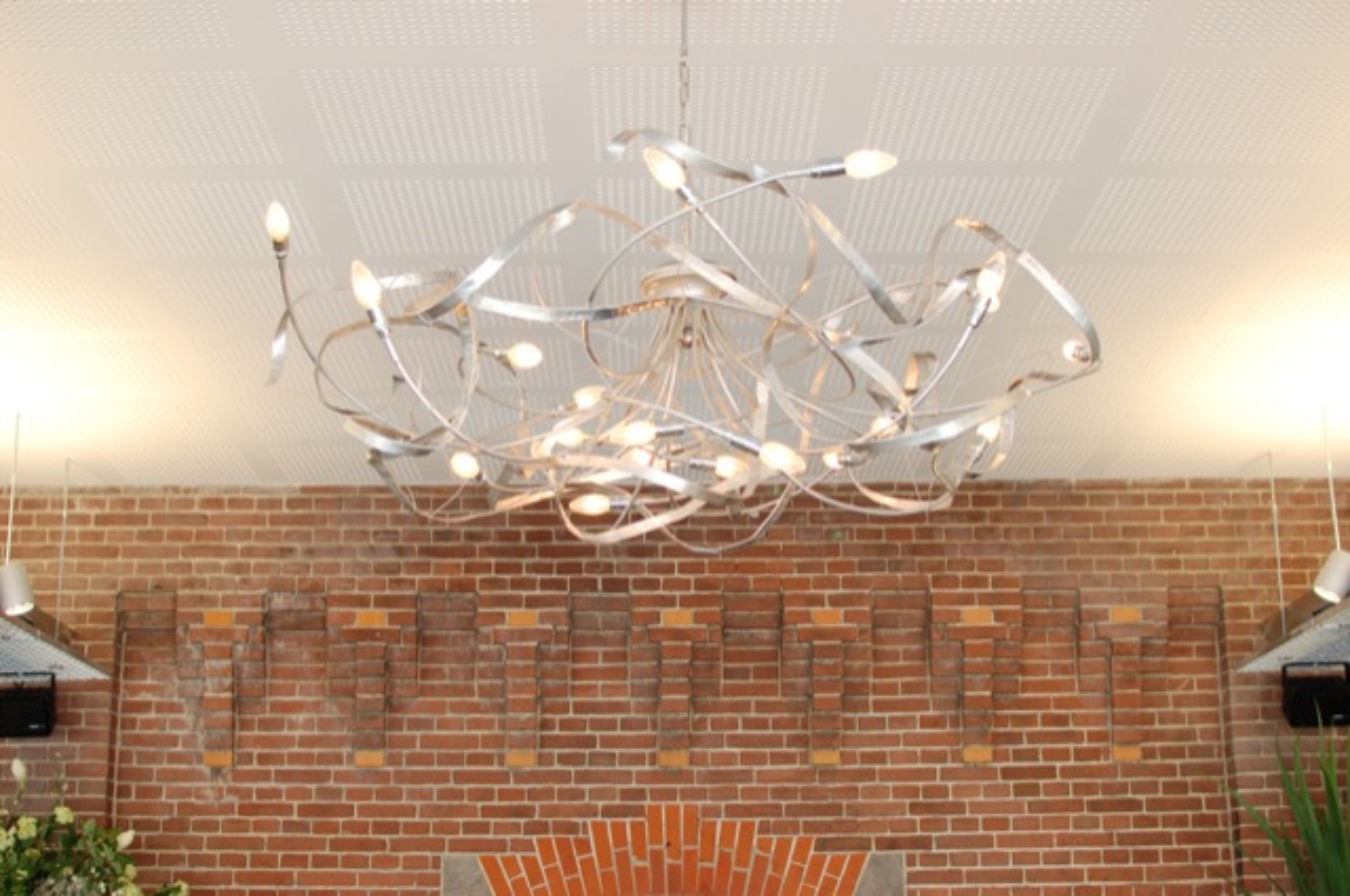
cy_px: 448
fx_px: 1966
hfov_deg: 37.9
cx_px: 675
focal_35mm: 52
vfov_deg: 25.7
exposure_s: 1/60
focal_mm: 35
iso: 800
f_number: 4
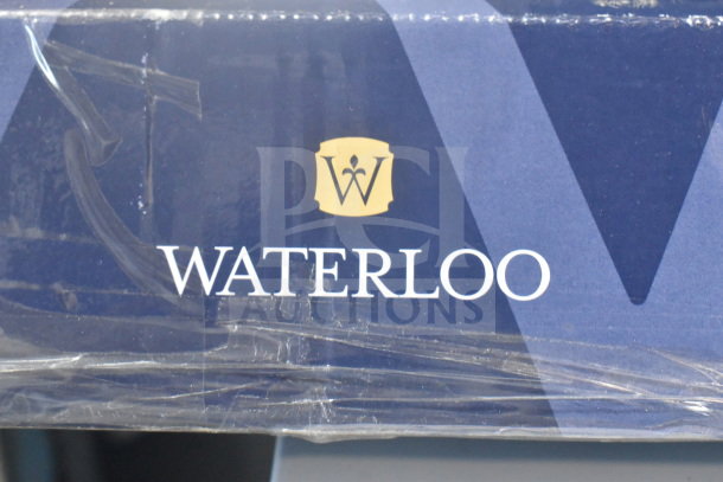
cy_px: 241
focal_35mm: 57
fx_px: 1145
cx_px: 362
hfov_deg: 35.0
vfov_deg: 23.8
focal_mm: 38
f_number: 8
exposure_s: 1/250
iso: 6400
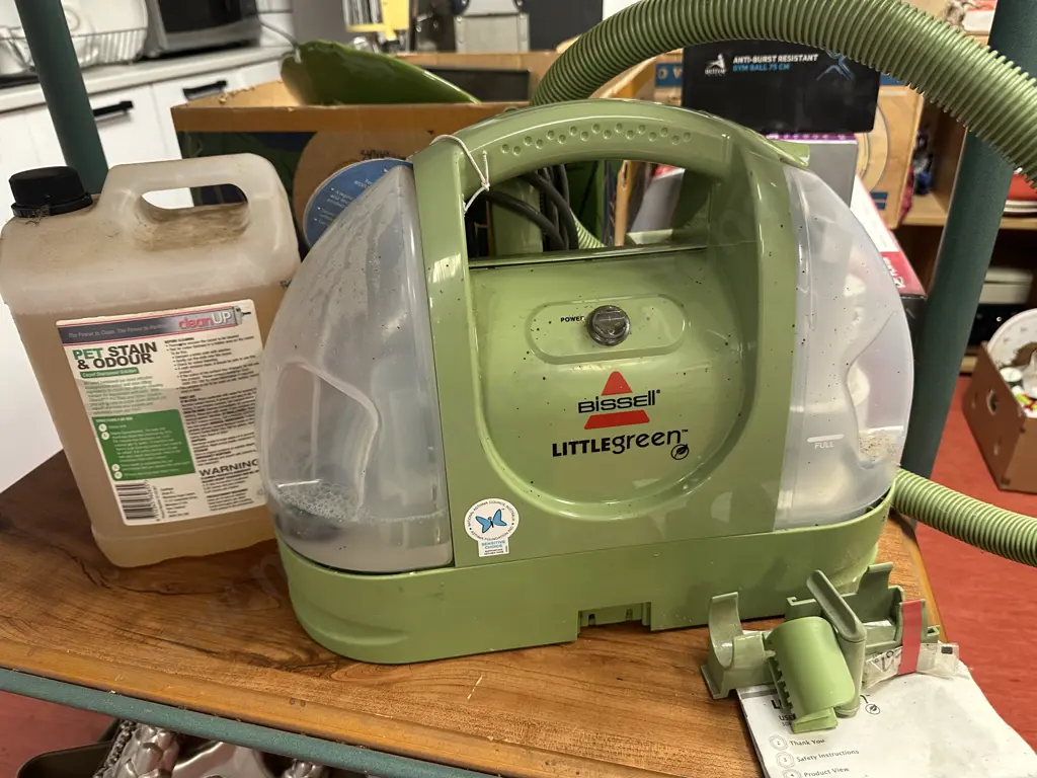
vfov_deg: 56.8
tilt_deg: -28.3
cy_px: 389
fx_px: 719
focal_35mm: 24
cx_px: 518
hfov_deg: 71.6
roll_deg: +0.6
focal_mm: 6.86
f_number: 1.78
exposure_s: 1/50
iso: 320
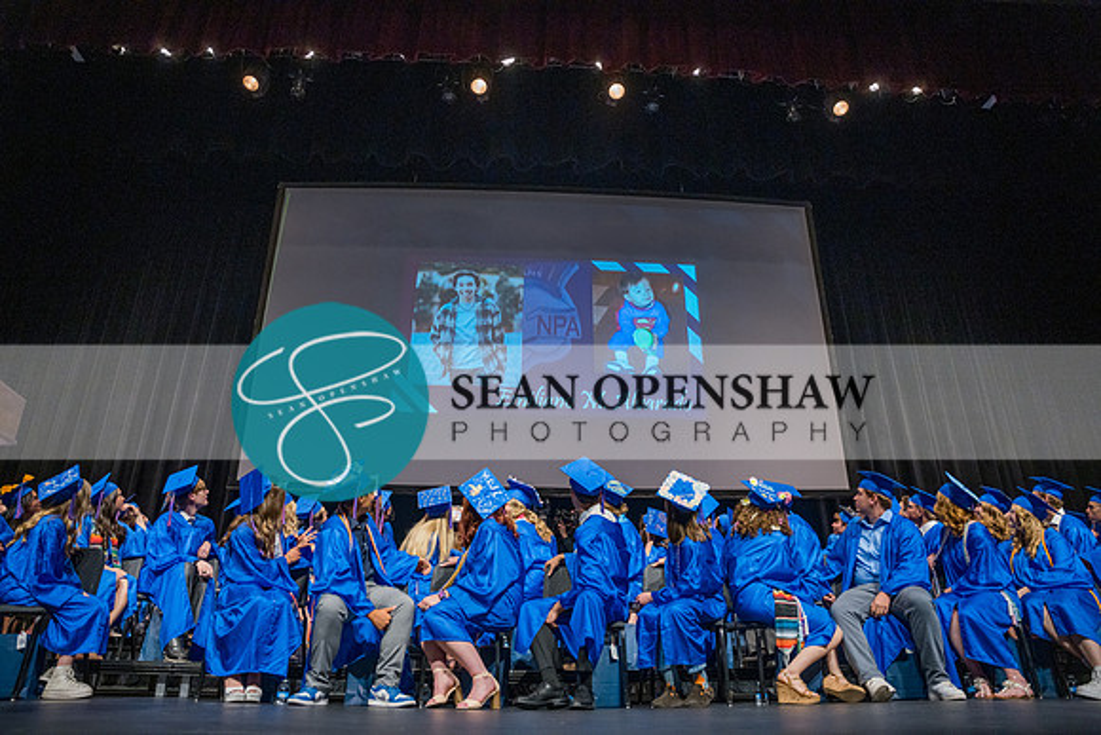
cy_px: 368
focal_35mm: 24
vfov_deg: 53.2
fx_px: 734
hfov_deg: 73.7
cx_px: 550
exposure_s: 1/160
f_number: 2.8
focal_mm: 24
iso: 2500
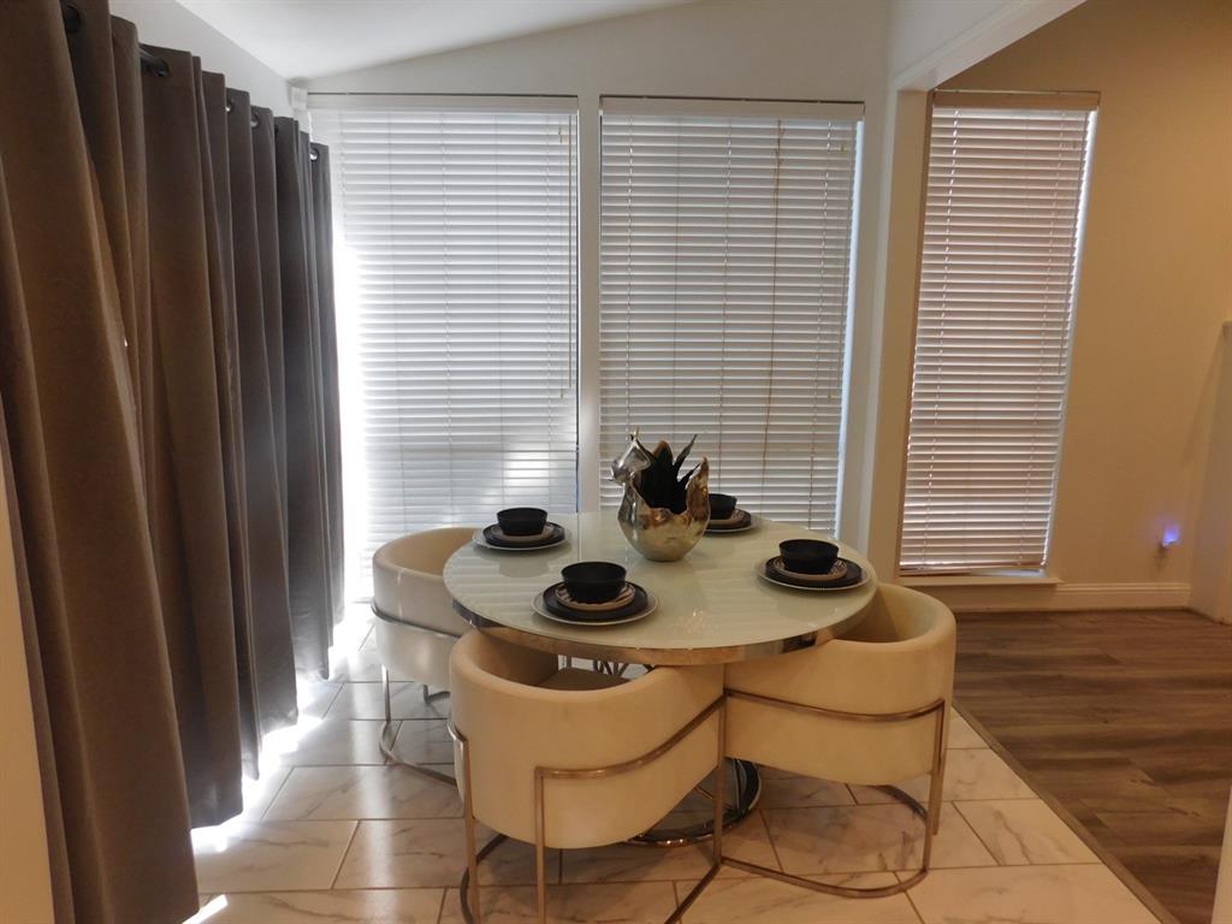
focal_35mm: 23
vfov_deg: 58.9
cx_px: 616
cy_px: 462
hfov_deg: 73.9
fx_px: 819
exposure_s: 1/50
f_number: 3
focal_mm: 4
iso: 125
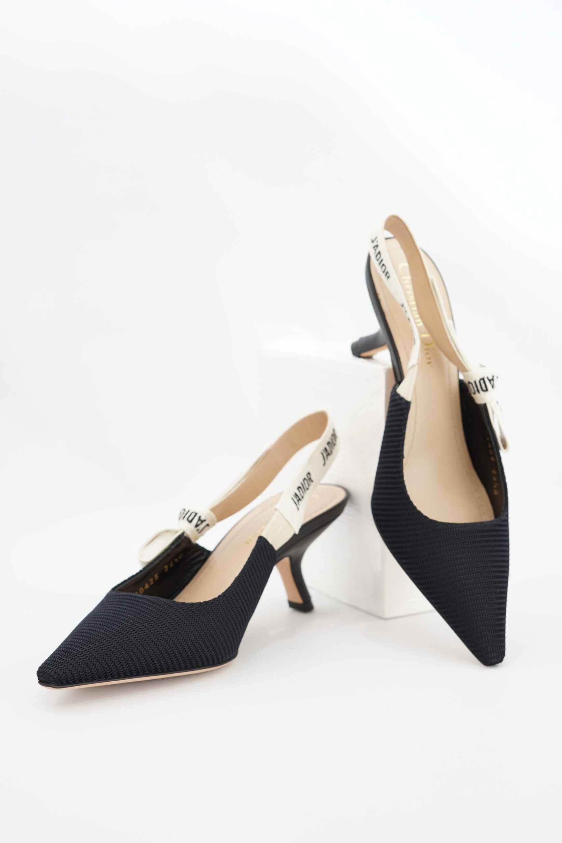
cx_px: 281
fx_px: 1171
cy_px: 422
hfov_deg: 27.0
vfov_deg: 39.6
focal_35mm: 50
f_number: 6.3
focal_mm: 50
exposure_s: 1/10
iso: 640
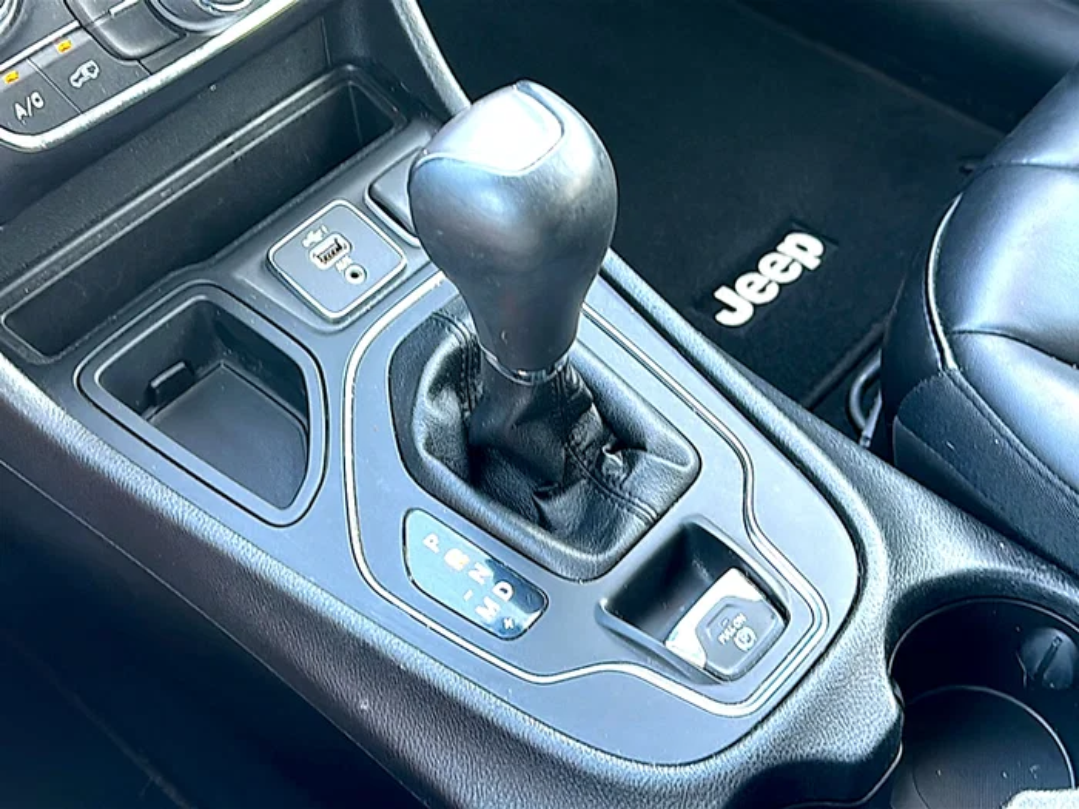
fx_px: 1122
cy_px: 404
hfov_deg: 51.4
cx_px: 540
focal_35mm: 36
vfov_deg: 39.7
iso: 80
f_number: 1.78
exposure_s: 1/40
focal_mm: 6.86
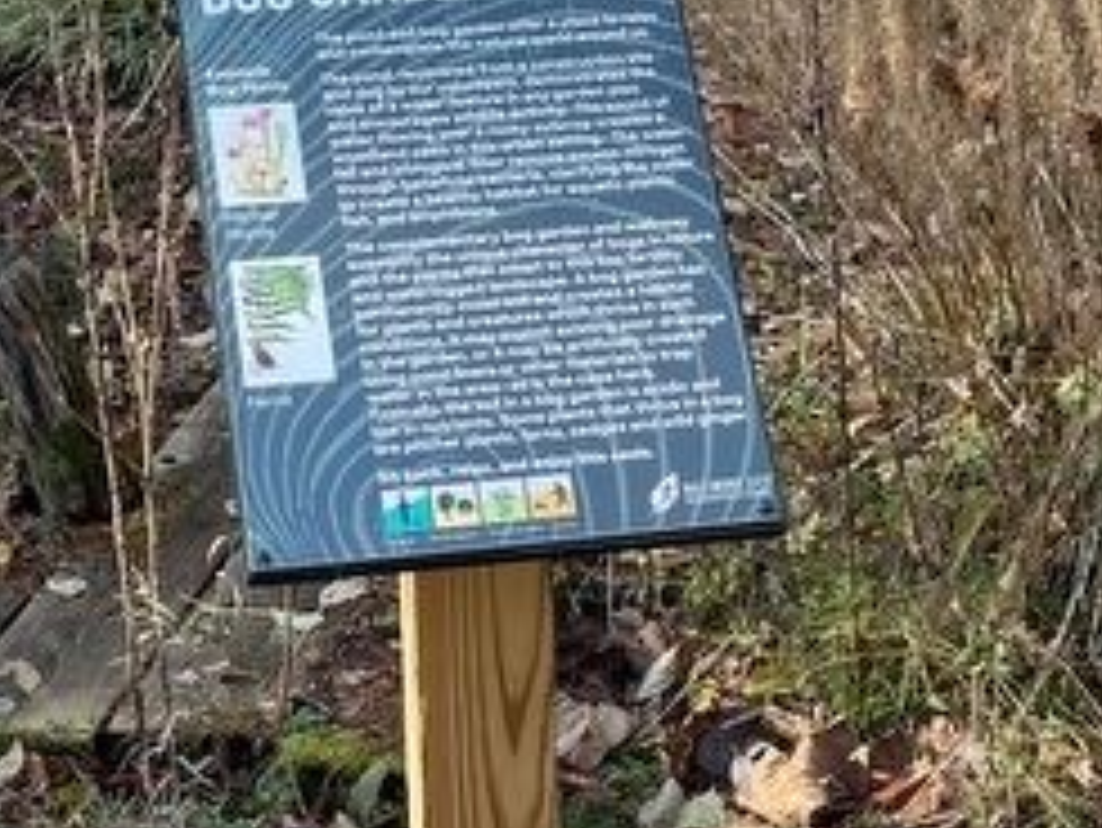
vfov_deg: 17.4
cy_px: 522
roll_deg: -1.2
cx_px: 612
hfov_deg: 23.0
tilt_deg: -19.6
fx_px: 2707
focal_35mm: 85
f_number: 1.6
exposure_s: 1/197
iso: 40
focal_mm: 5.1
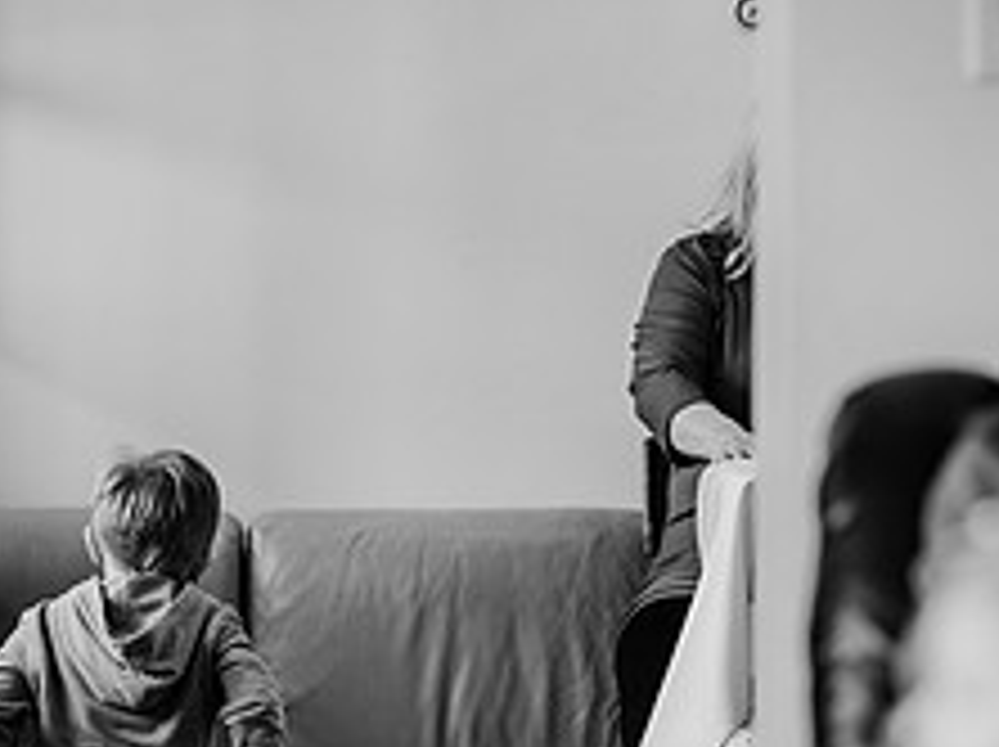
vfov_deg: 6.9
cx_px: 378
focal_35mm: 214
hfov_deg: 9.3
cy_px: 673
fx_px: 6169
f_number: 1.8
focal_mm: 85
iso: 1000
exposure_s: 1/320
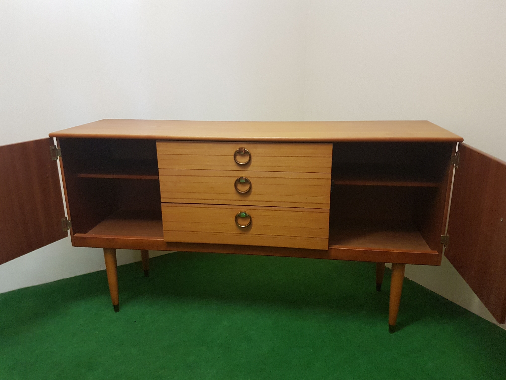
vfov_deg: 53.1
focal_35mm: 26
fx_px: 380
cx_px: 253
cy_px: 190
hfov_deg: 67.3
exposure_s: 1/25
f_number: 1.7
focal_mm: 4.2
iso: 200
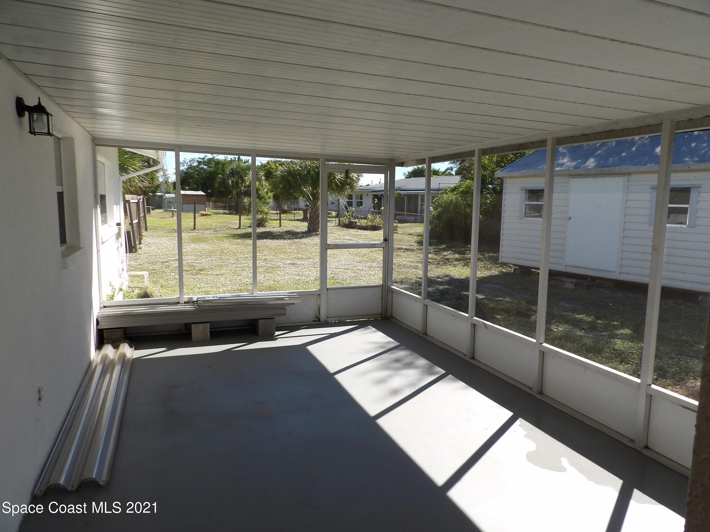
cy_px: 266
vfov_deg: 56.8
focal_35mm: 24
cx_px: 355
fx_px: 492
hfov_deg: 71.6
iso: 100
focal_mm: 4.3
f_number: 3.2
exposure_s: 1/461
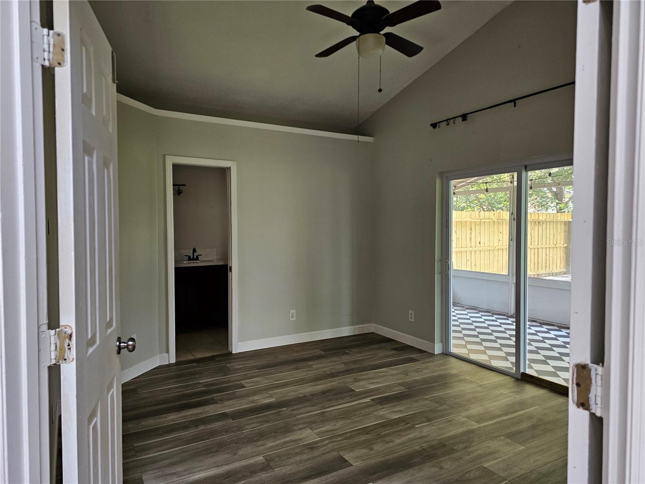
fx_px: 429
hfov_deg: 73.9
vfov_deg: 58.9
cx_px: 322
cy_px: 242
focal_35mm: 23
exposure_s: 1/120
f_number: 1.7
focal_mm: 6.3
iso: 160
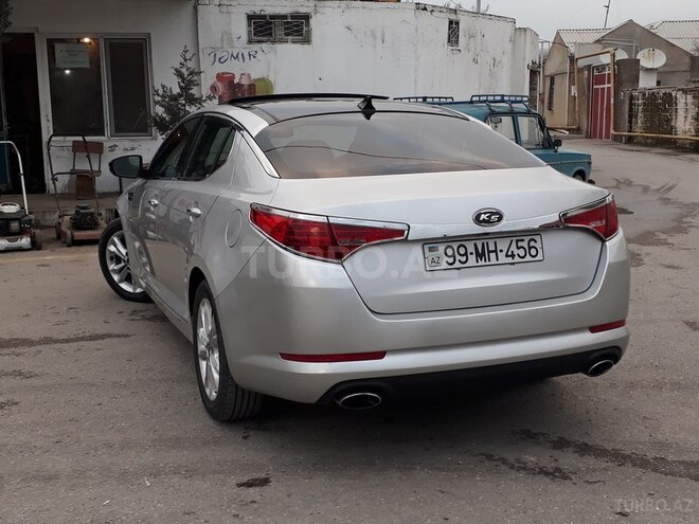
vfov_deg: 51.4
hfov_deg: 65.3
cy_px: 262
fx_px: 545
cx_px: 350
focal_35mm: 27
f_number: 1.9
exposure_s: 1/110
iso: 40
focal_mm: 3.6
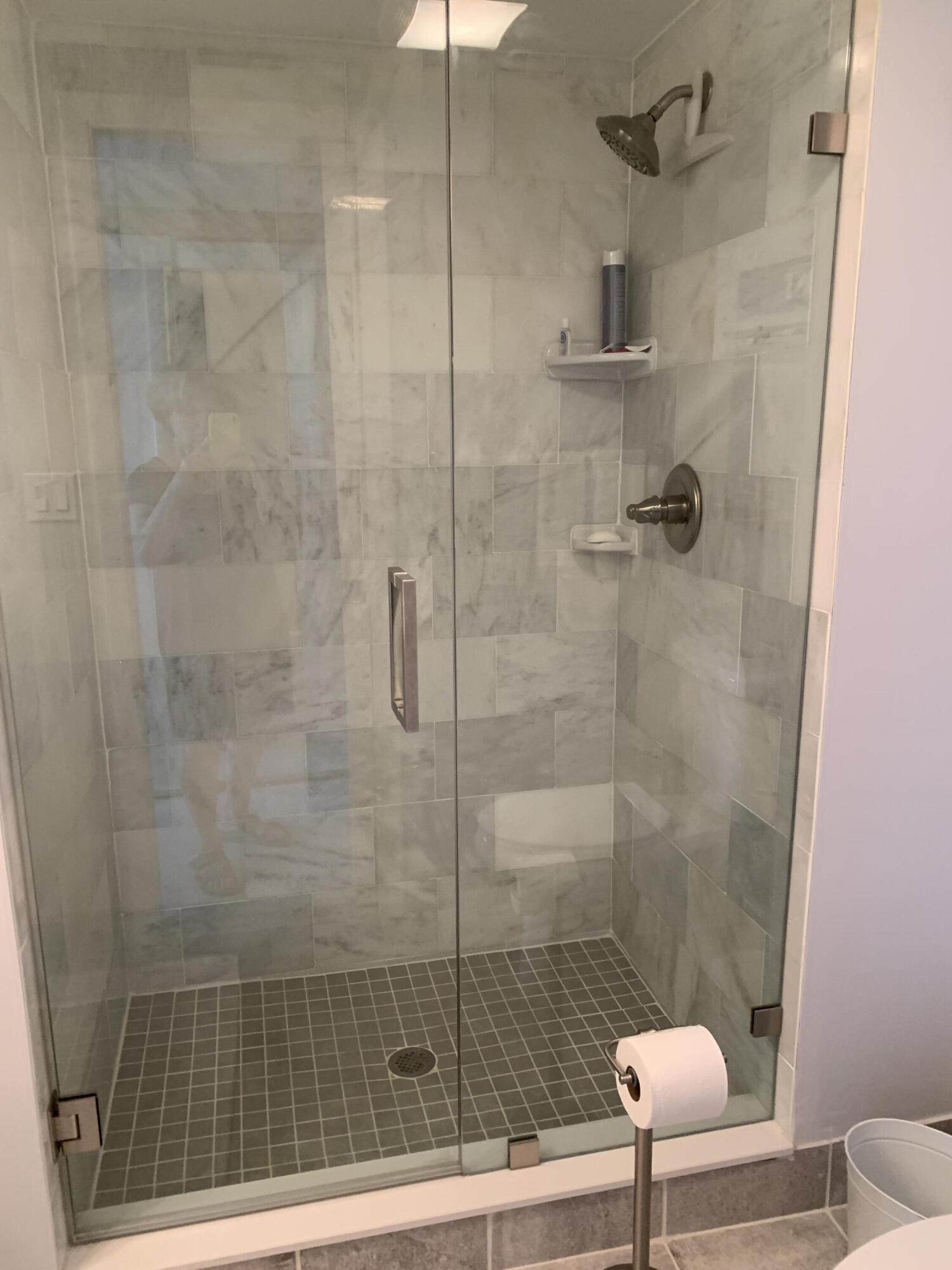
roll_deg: +0.1
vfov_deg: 67.3
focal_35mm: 26
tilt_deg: -11.9
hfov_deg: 53.1
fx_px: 953
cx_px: 476
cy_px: 635
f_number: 1.8
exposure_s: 1/60
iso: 250
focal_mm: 4.25
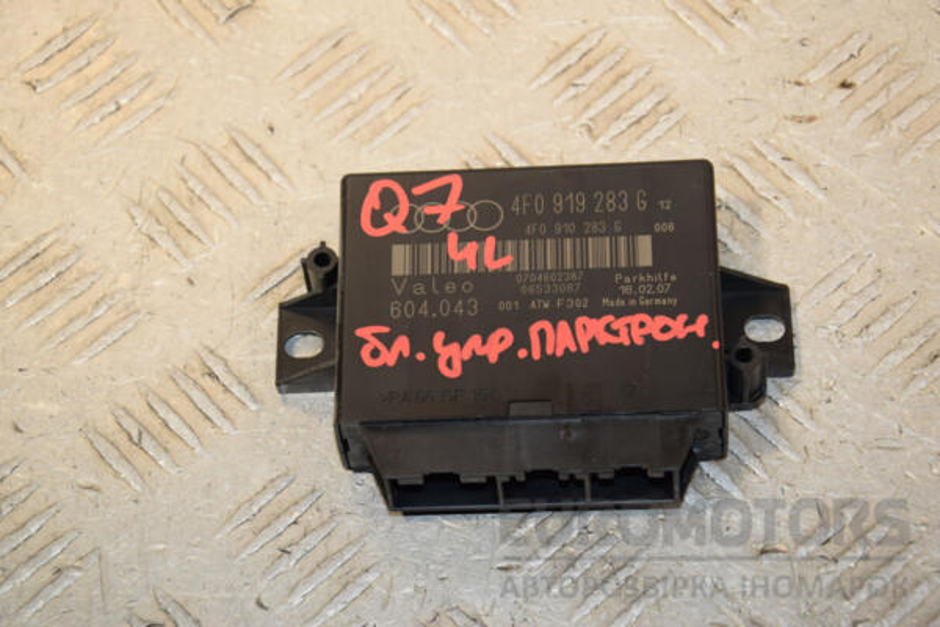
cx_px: 470
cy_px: 314
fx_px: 2937
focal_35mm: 112
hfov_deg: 18.2
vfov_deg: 12.2
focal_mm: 75
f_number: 7.1
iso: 800
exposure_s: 1/200
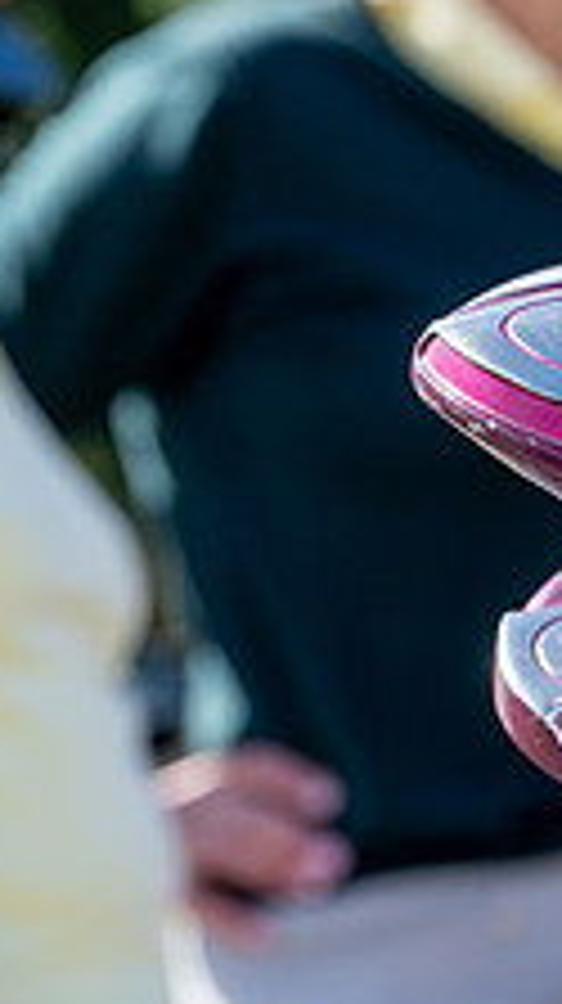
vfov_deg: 10.1
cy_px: 214
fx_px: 5658
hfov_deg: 5.5
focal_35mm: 213
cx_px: 1272
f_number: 8
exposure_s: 1/200
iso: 250
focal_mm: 78
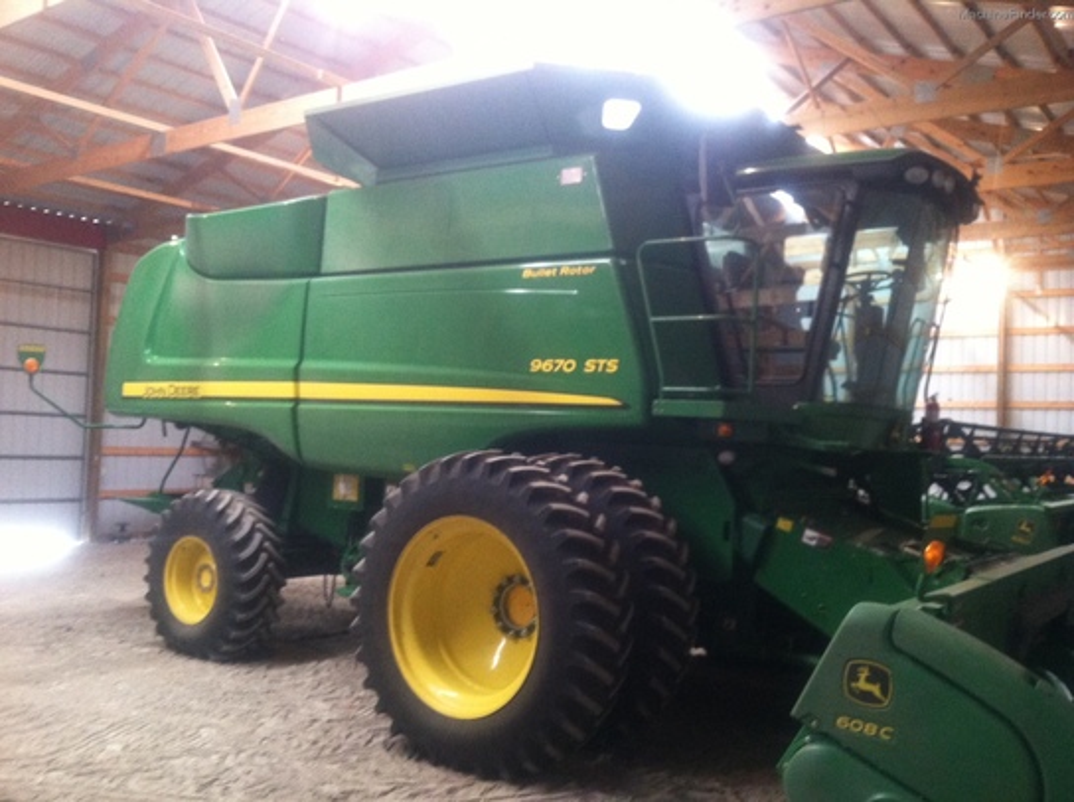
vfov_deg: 40.6
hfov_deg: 52.7
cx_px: 537
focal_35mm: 35
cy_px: 401
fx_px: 1084
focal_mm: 3.85
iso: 320
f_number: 2.8
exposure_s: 1/15
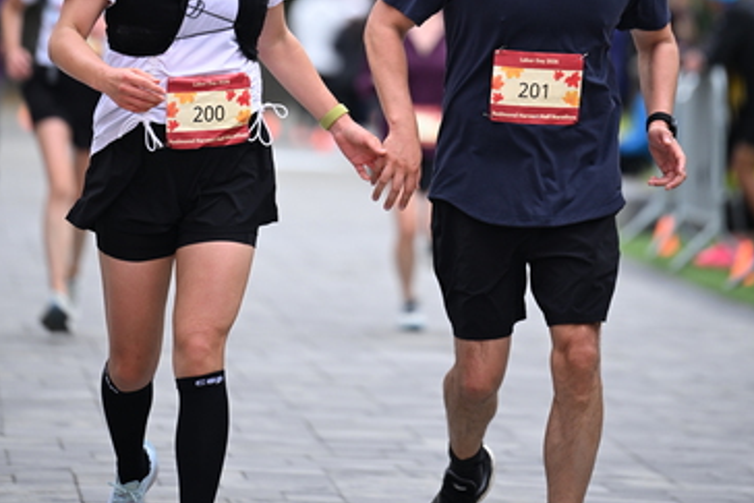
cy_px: 6
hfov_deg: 6.8
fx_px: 6327
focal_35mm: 302
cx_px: 378
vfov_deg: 4.5
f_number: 2.8
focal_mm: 200
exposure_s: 1/2000
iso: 640
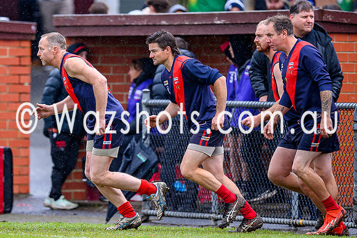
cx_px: 113
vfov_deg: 1.8
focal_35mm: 781
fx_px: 7748
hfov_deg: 2.6
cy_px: 119
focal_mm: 500
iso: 1400
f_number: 4
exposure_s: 1/1250
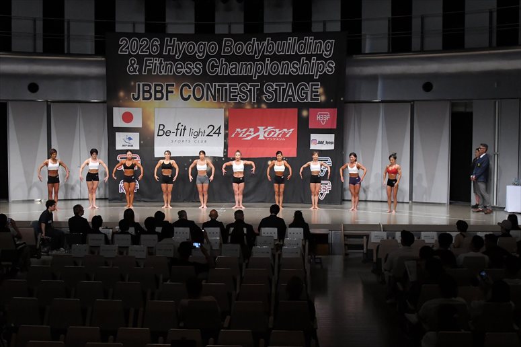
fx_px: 694
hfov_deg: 41.1
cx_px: 260
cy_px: 174
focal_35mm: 48
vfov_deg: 28.1
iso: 5000
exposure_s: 1/400
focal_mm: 32
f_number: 5.6
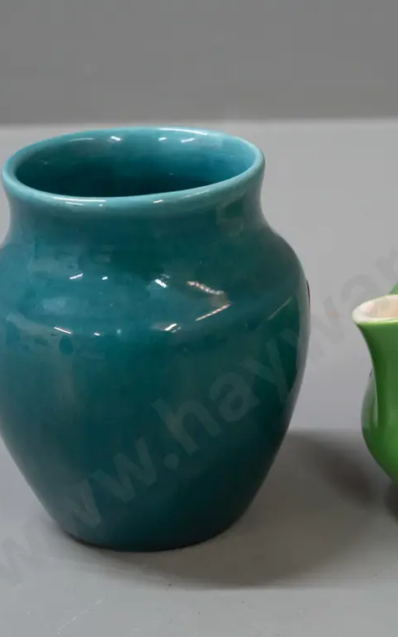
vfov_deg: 20.8
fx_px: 1735
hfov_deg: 13.0
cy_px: 320
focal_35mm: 100
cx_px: 332
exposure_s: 1/100
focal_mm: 35
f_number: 5.6
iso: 3200
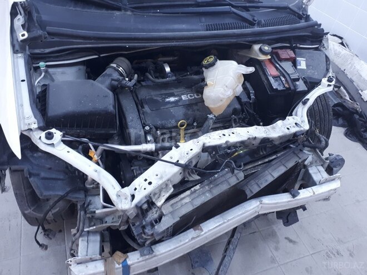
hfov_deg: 65.3
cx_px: 184
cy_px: 138
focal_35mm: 27
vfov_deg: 51.4
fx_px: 286
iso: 160
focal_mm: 3.6
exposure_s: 1/25
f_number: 1.9
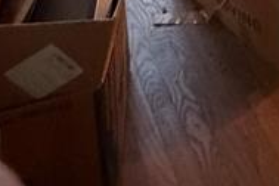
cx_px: 363
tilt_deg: -12.5
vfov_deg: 11.8
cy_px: -331
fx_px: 612
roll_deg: +0.8
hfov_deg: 22.8
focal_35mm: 79
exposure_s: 1/60
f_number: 2.2
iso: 1000
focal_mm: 2.22
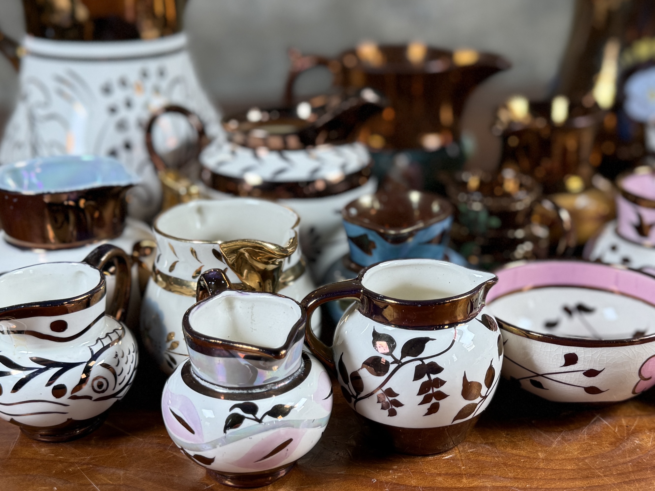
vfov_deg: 56.8
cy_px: 246
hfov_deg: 71.6
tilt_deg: -21.6
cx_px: 328
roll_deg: -1.3
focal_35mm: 24
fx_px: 454
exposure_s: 1/120
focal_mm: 6.76
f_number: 1.78
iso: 64
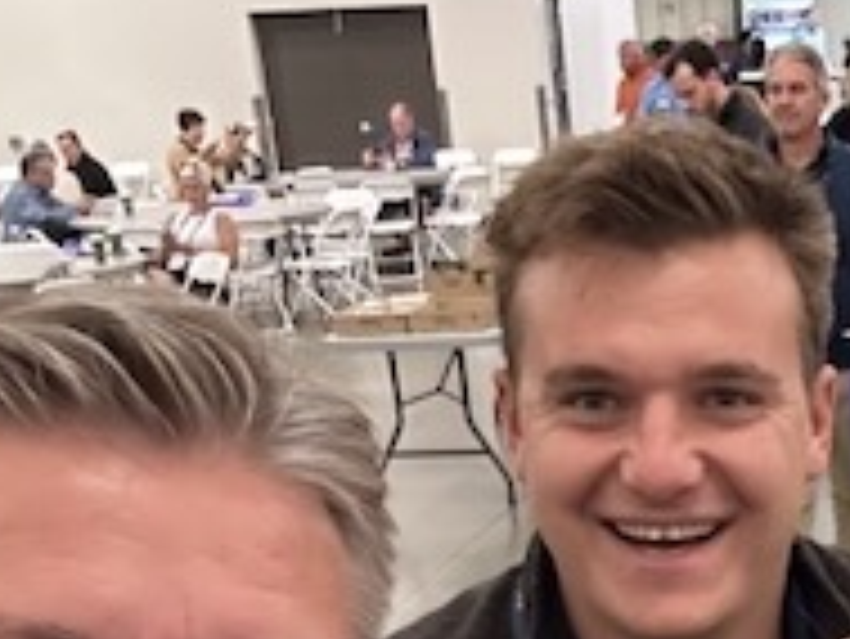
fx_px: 1917
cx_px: 868
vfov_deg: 17.4
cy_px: 904
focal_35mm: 78
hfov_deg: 23.8
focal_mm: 2.69
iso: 320
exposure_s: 1/40
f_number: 1.9
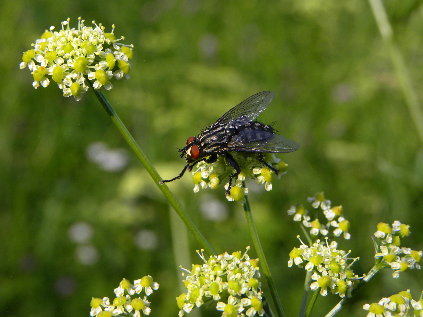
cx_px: 212
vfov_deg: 17.4
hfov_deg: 23.0
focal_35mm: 85
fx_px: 1039
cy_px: 158
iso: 64
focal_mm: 15.1
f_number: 5.6
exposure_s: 1/133
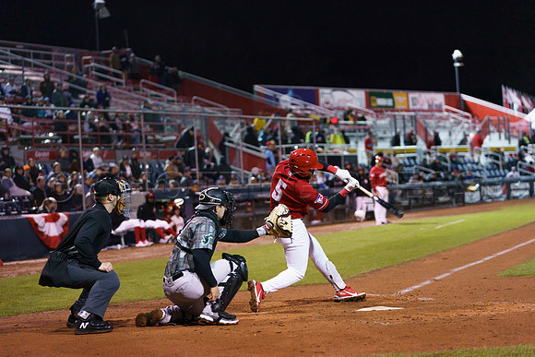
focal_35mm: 107
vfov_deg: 12.8
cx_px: 268
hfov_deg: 19.1
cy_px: 178
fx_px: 1590
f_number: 2.8
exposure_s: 1/1000
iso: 2000
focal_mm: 107
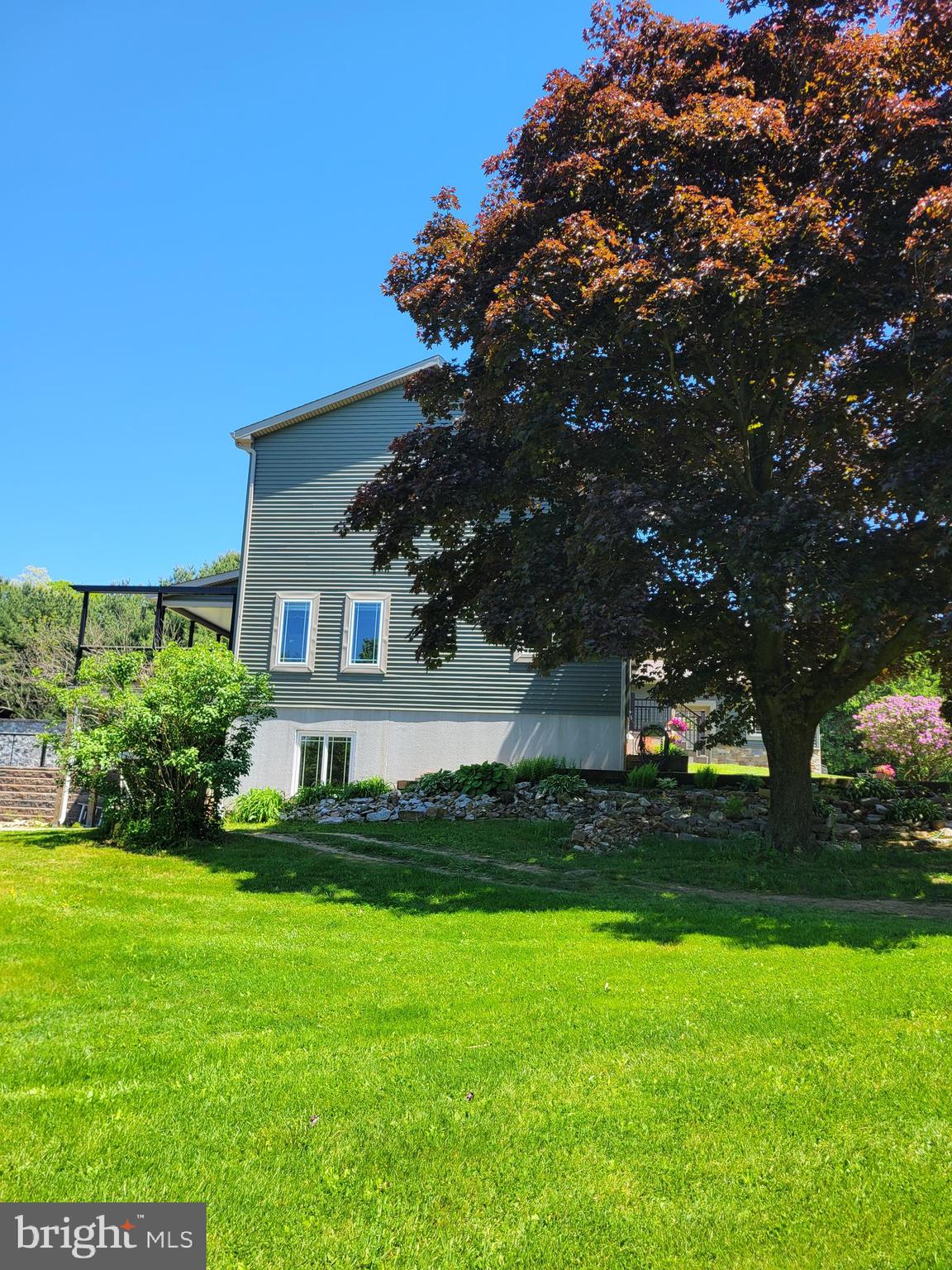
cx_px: 476
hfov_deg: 53.1
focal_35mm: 26
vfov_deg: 67.3
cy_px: 635
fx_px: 953
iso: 40
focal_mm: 5.4
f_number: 1.8
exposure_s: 1/854
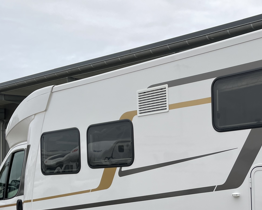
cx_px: 225
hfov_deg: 33.8
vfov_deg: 27.7
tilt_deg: -0.1
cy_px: 184
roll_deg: +0.1
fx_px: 411
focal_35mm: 53
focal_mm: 4.2
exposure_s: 1/129
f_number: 1.6
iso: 32
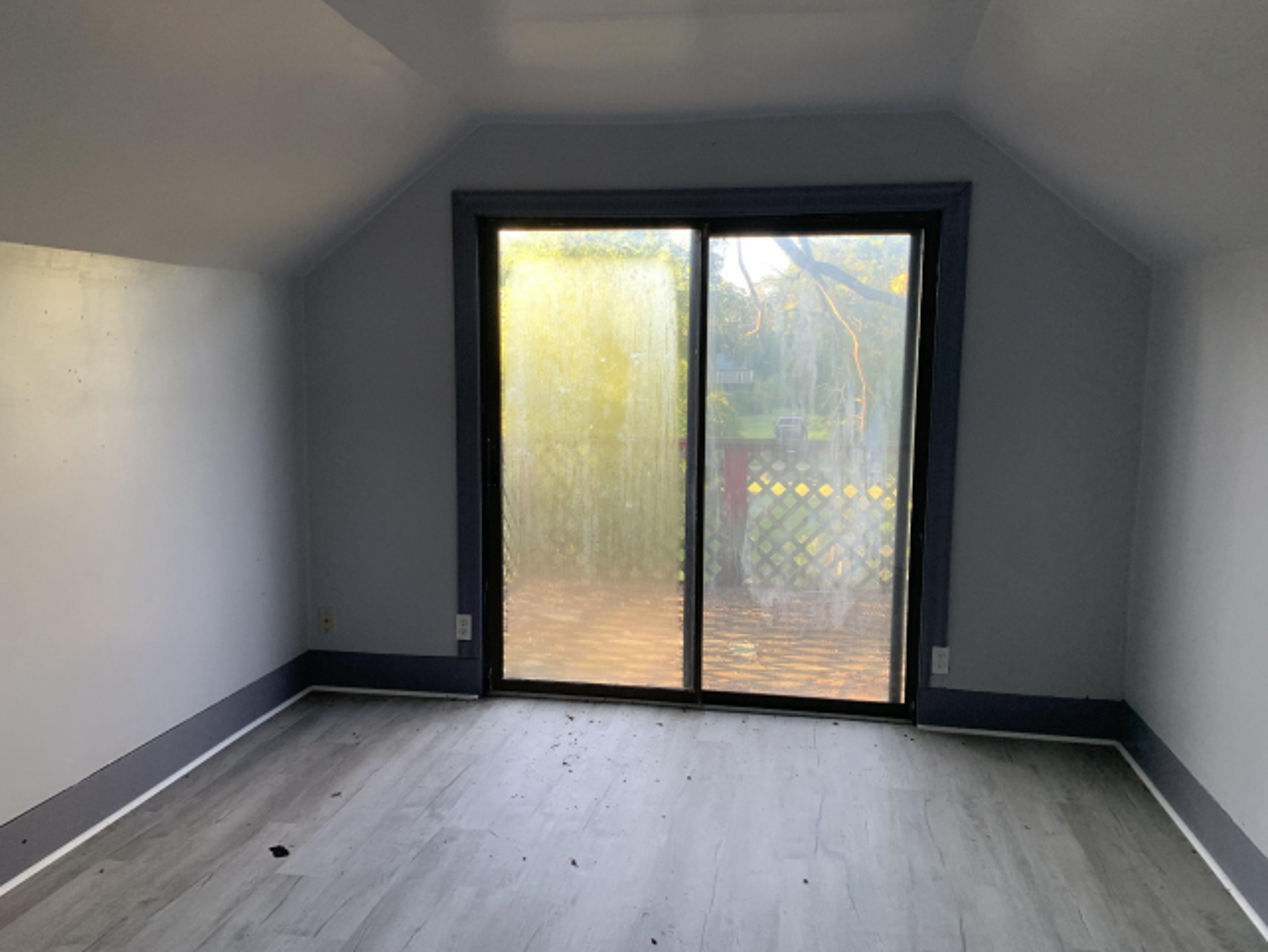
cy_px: 480
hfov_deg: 65.3
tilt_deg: -8.5
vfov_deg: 51.4
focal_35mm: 27
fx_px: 989
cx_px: 633
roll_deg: -1.1
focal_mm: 4.25
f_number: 1.8
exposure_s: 1/82
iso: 100
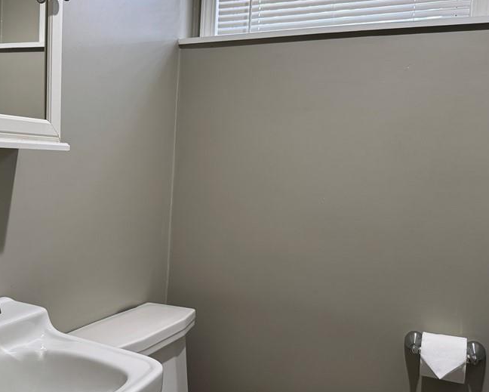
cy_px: 192
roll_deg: -3.3
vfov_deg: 40.2
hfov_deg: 48.6
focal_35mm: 37
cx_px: 186
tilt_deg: -3.6
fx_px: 536
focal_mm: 6.76
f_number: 1.78
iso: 200
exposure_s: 1/121
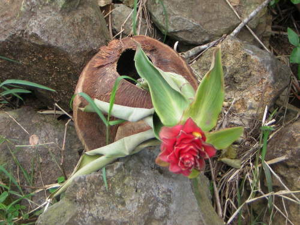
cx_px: 150
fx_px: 806
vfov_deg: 15.9
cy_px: 112
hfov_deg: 21.1
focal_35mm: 93
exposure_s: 1/85.6
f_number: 4.3
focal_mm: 12.1
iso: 50
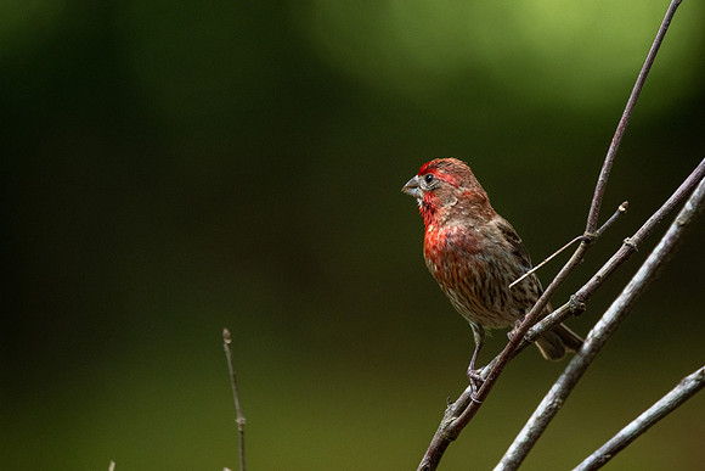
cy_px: 187
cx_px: 448
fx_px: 16578
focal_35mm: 846
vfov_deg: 1.6
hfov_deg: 2.4
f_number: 6.3
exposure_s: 1/400
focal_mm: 600
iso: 1000
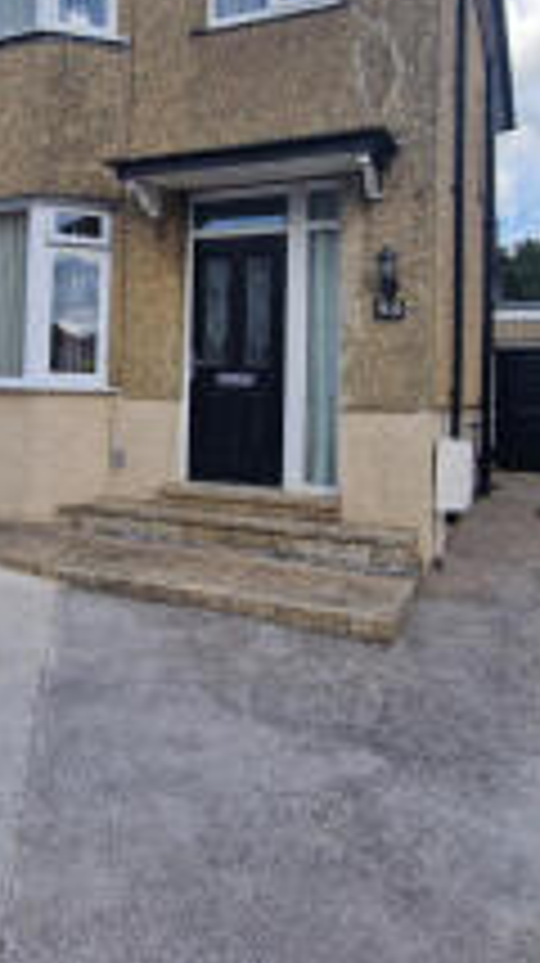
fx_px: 714
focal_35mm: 28
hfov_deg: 40.4
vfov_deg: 66.8
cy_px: 353
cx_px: 146
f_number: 2.2
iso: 50
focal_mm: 2.2
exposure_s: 1/1600
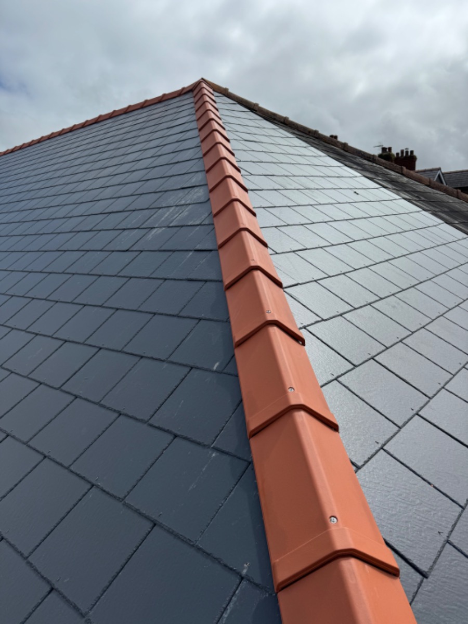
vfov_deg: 71.6
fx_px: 433
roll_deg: +2.9
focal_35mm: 24
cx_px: 234
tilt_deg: -11.8
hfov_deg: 56.8
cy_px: 312
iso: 80
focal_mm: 6.76
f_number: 1.78
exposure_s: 1/10417
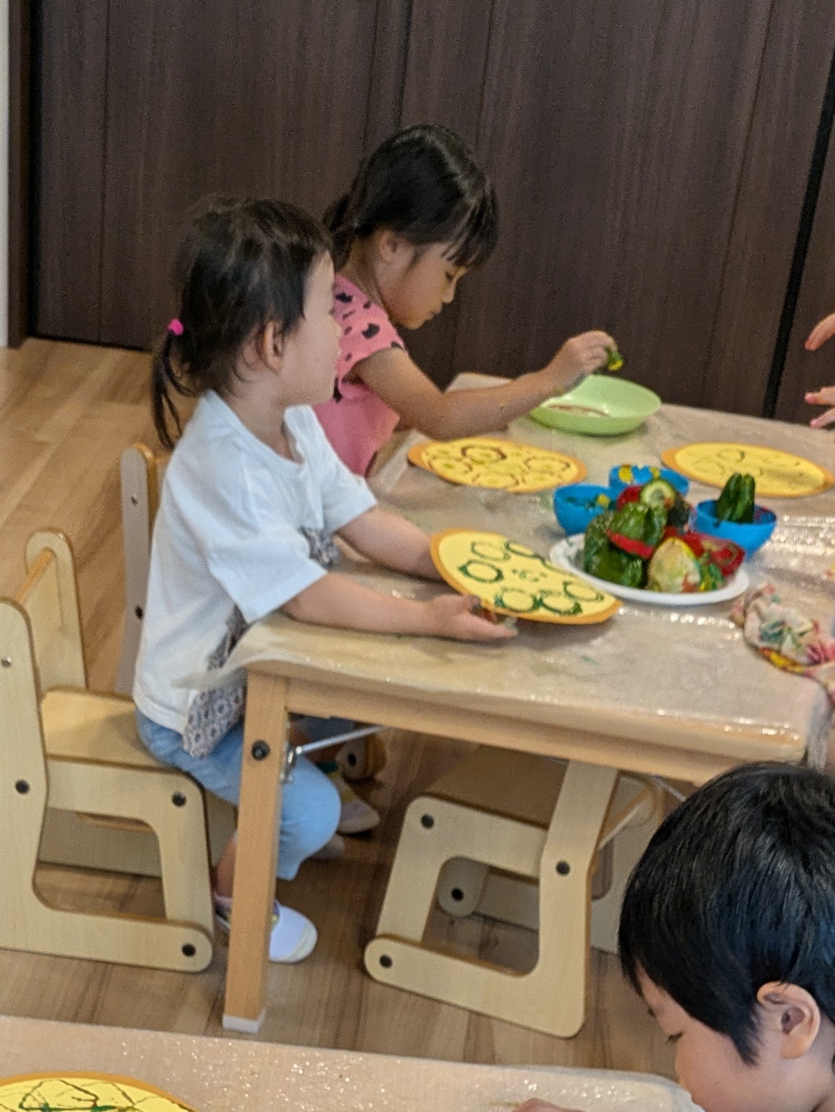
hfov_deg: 20.9
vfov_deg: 23.7
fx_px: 2249
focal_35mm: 70
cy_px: 1535
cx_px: 271
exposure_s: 1/120
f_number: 1.89
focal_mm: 5.43
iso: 90
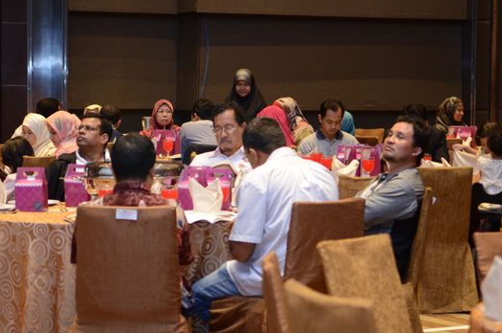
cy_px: 168
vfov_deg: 10.9
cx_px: 216
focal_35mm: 126
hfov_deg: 16.3
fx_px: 1750
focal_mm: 55
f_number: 2.8
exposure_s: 1/60
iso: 1600
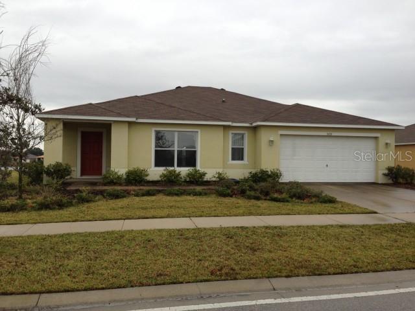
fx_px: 396
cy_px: 156
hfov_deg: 55.4
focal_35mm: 33
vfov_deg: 42.9
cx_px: 208
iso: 50
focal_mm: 4.13
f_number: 2.4
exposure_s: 1/215
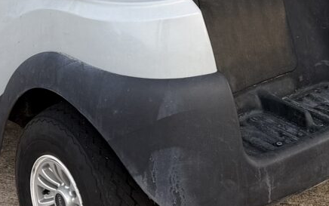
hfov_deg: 18.6
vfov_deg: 10.9
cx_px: 177
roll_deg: +1.0
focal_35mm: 112
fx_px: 1005
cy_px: -176
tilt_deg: -6.2
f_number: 1.78
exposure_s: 1/355
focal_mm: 6.76
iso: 80
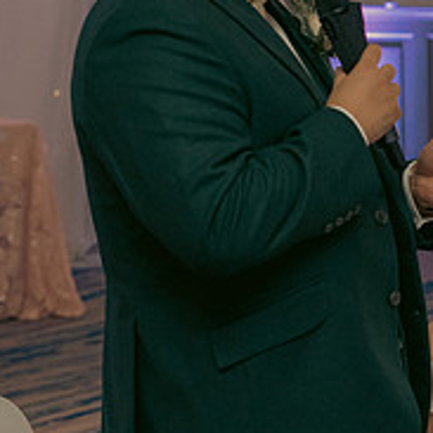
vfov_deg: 8.0
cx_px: 499
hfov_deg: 8.0
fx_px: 3085
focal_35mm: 218
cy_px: 176
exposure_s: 1/160
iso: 2500
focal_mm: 54
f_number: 3.5
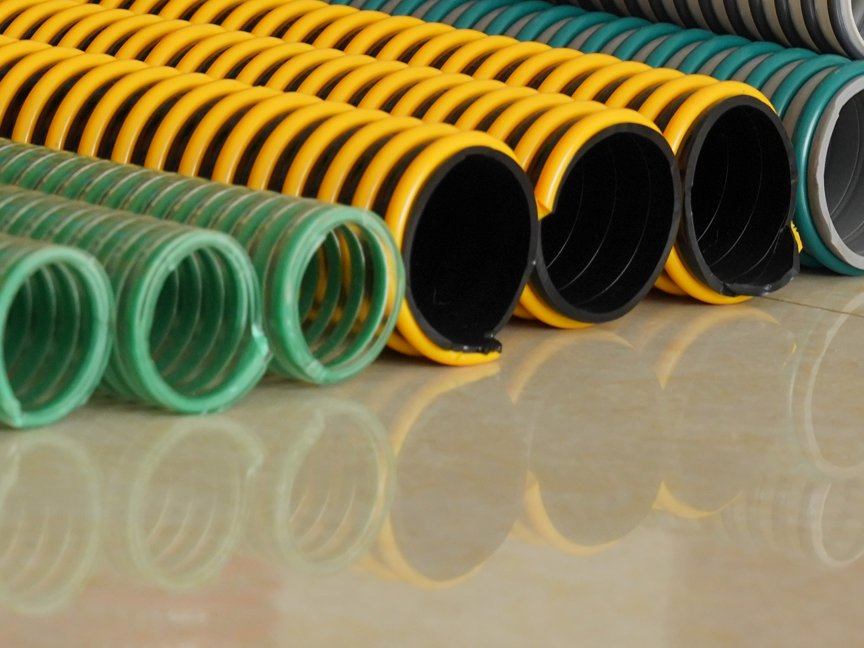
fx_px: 6590
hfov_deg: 7.5
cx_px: 533
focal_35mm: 264
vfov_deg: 5.6
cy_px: 157
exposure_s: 1/100
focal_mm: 105
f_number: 7.1
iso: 1250
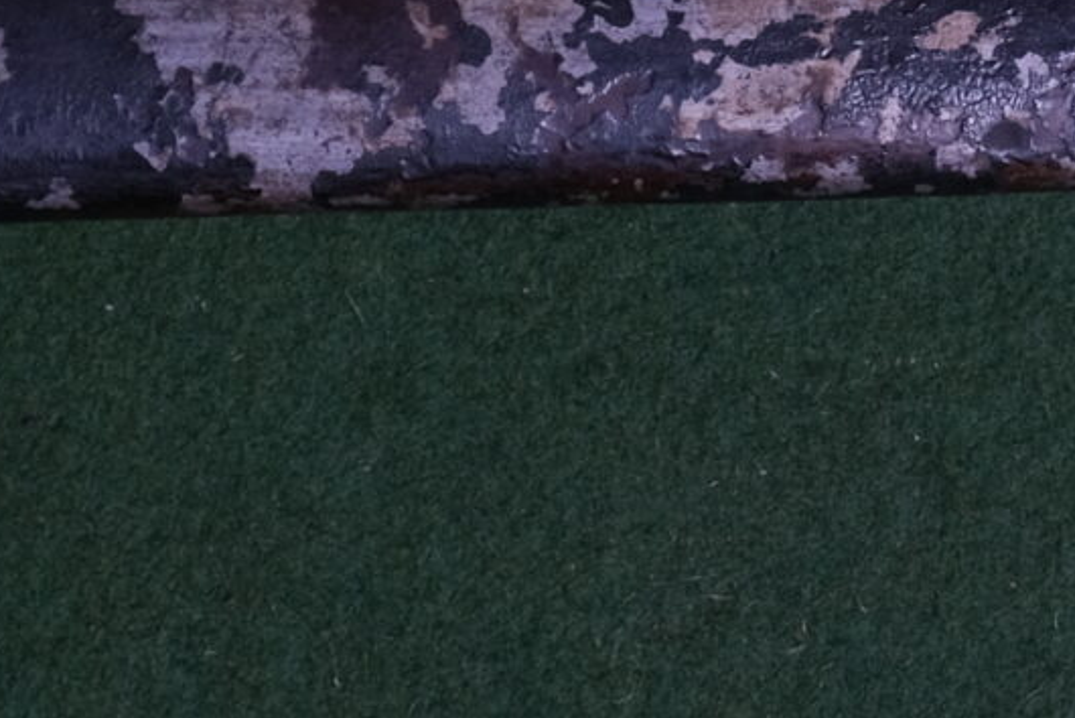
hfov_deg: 6.7
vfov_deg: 4.4
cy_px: 666
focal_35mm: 309
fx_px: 9232
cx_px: 815
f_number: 5.6
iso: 320
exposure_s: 1/160
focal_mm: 42.7
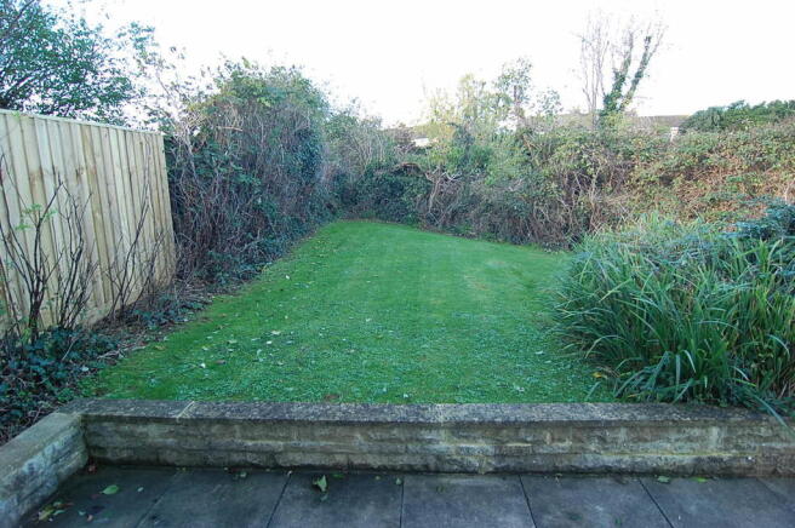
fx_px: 397
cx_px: 398
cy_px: 264
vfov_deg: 67.3
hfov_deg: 90.1
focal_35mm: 18
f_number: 5
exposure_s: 1/100
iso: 400
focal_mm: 12
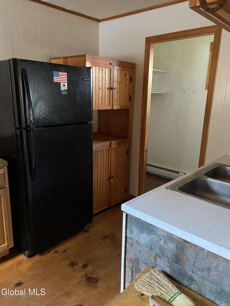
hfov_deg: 53.1
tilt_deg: -13.5
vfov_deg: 67.3
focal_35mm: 26
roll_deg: -1.7
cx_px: 115
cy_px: 153
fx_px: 230
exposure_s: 1/30
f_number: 1.8
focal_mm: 4.25
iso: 800
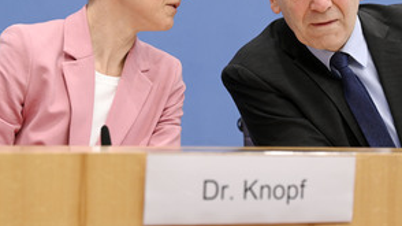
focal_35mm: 138
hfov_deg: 15.6
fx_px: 1470
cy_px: 34
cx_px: 251
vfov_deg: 8.8
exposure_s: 1/500
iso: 2500
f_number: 5
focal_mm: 86
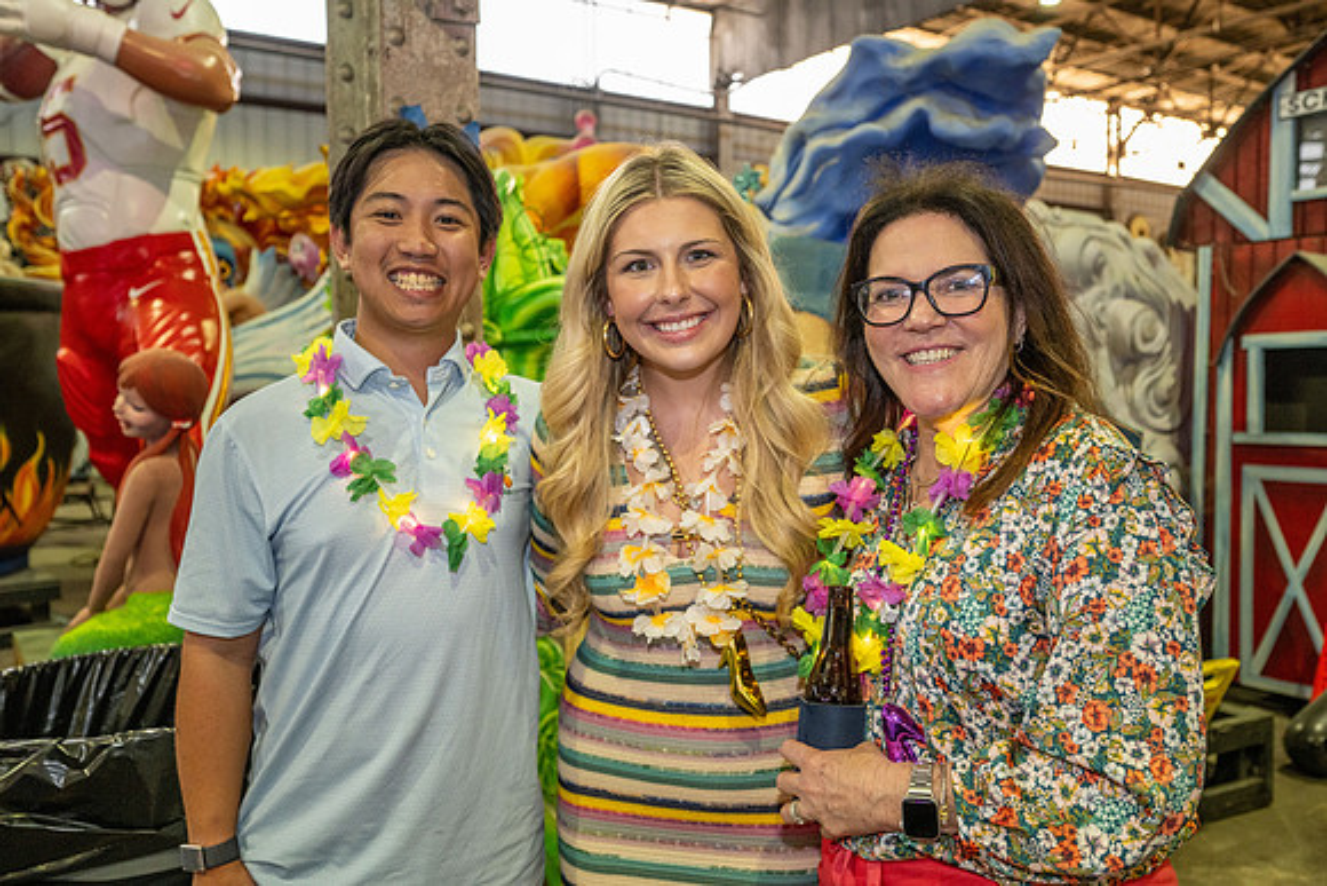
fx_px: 1106
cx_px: 664
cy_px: 443
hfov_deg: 61.9
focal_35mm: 30
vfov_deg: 43.6
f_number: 4
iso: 1250
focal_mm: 30
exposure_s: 1/100
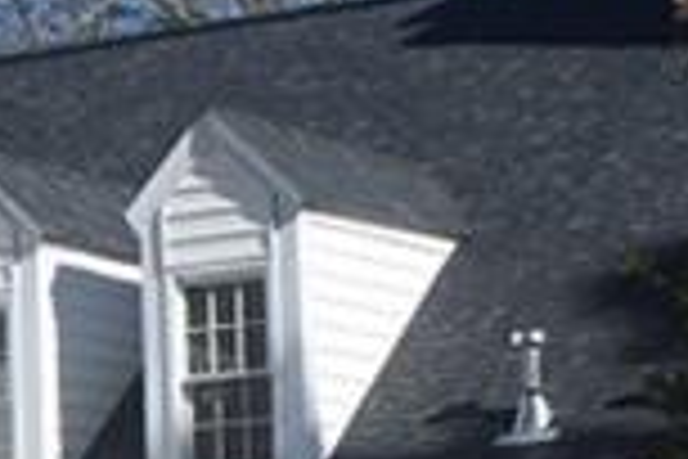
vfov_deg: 4.9
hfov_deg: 7.3
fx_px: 5389
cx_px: -94
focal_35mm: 282
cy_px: 540
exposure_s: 1/250
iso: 100
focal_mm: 28
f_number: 8
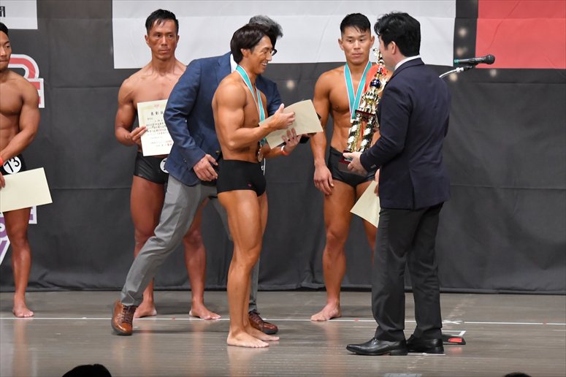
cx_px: 283
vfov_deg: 6.3
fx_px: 3410
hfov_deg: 9.5
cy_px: 188
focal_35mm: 217
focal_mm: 145
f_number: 5.6
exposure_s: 1/400
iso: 6400
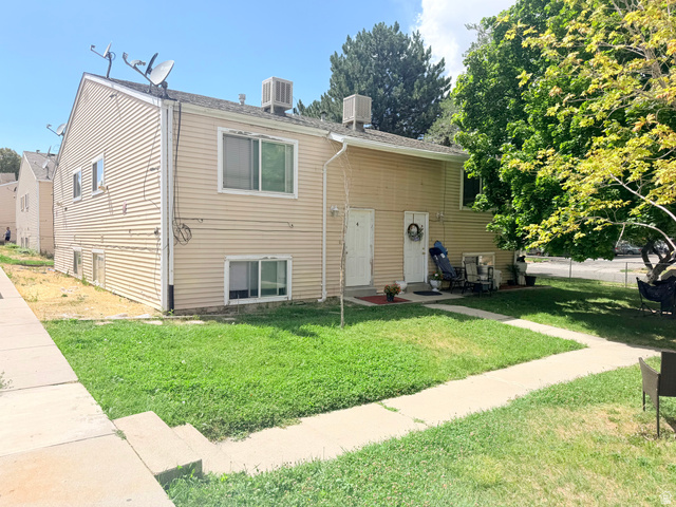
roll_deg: -0.9
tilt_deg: -1.8
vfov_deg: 56.8
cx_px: 338
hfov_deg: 71.6
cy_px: 254
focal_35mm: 24
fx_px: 469
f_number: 1.78
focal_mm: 6.76
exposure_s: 1/4673
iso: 80
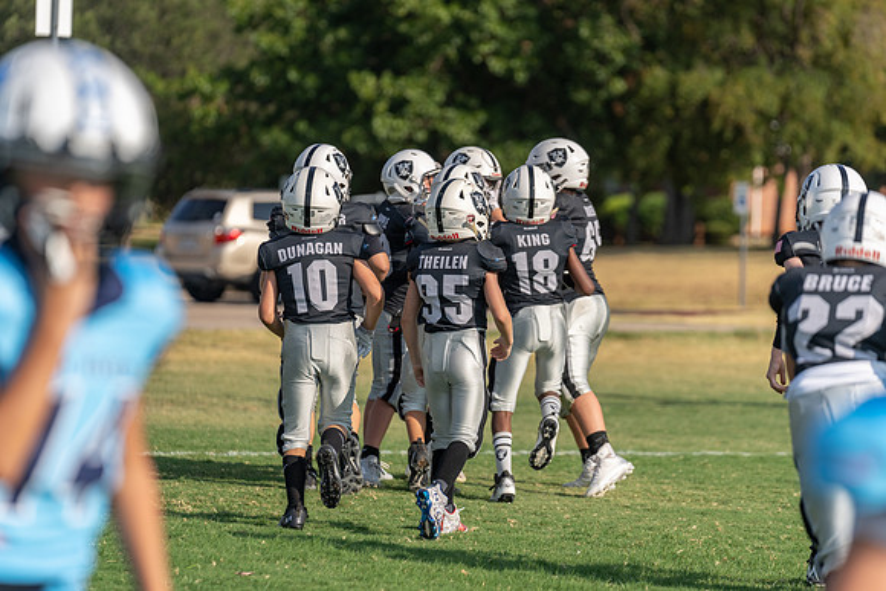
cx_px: 443
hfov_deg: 10.0
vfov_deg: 6.7
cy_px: 296
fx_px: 5061
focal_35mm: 206
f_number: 3.5
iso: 100
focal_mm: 200
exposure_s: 1/1600
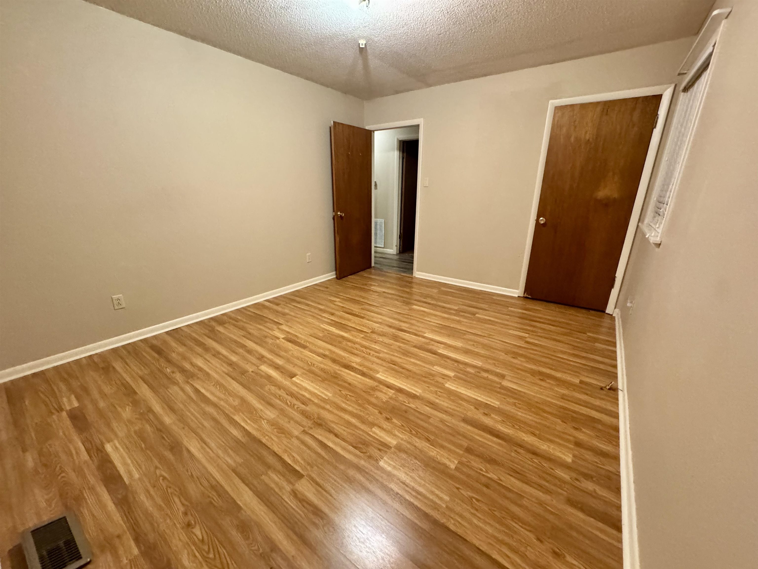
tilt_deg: -19.4
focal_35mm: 14
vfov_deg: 85.7
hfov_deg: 102.1
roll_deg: -0.3
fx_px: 307
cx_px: 379
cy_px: 284
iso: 1000
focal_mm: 2.22
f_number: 2.2
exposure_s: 1/60
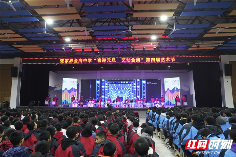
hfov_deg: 71.5
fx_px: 164
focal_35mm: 25
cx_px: 118
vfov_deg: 51.3
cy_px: 78
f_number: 5.6
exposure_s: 1/200
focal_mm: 17
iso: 6400
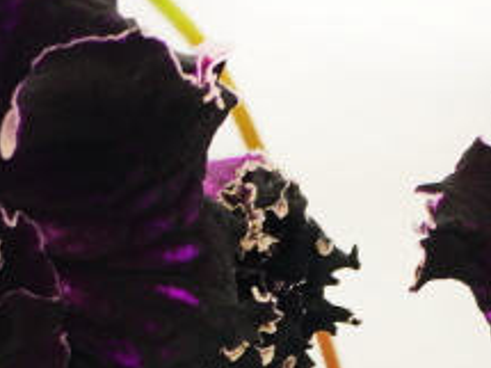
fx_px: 1531
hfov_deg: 18.1
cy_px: 455
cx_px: 345
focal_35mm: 108
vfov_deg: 13.3
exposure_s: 1/50
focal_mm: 4.15
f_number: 2.2
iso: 32
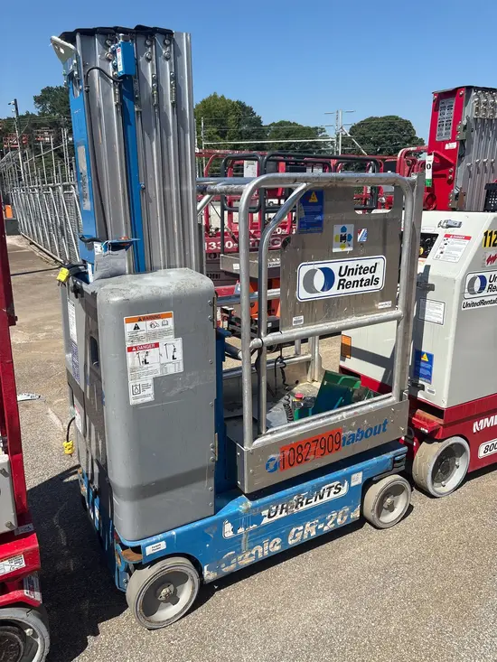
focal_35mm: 26
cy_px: 331
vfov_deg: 67.3
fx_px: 498
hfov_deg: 53.1
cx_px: 248
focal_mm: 5.96
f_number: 1.6
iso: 50
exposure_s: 1/3831
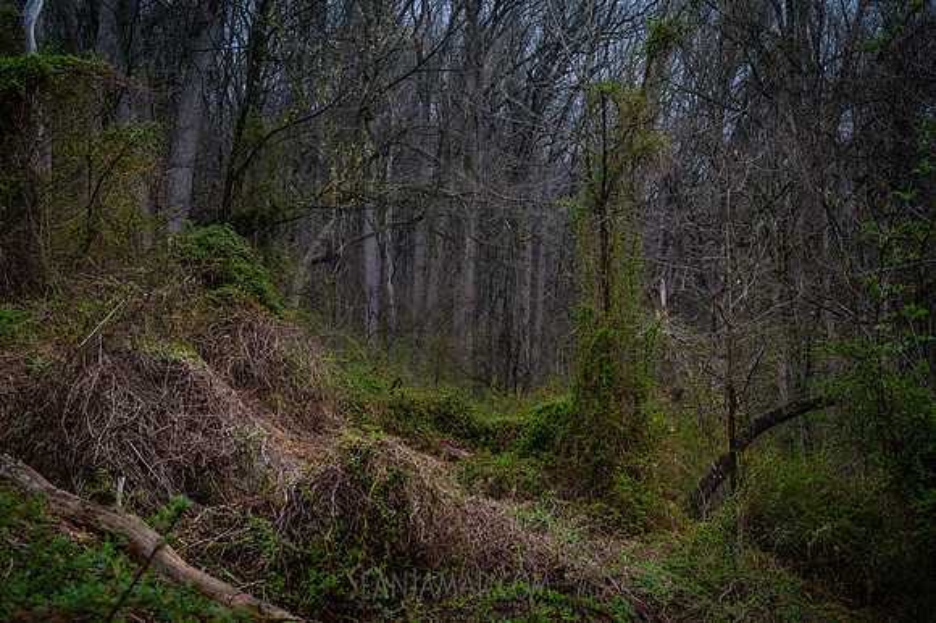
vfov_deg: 22.2
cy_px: 312
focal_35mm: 61
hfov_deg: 32.9
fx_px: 1585
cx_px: 468
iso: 250
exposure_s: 1/400
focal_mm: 61
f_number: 7.1
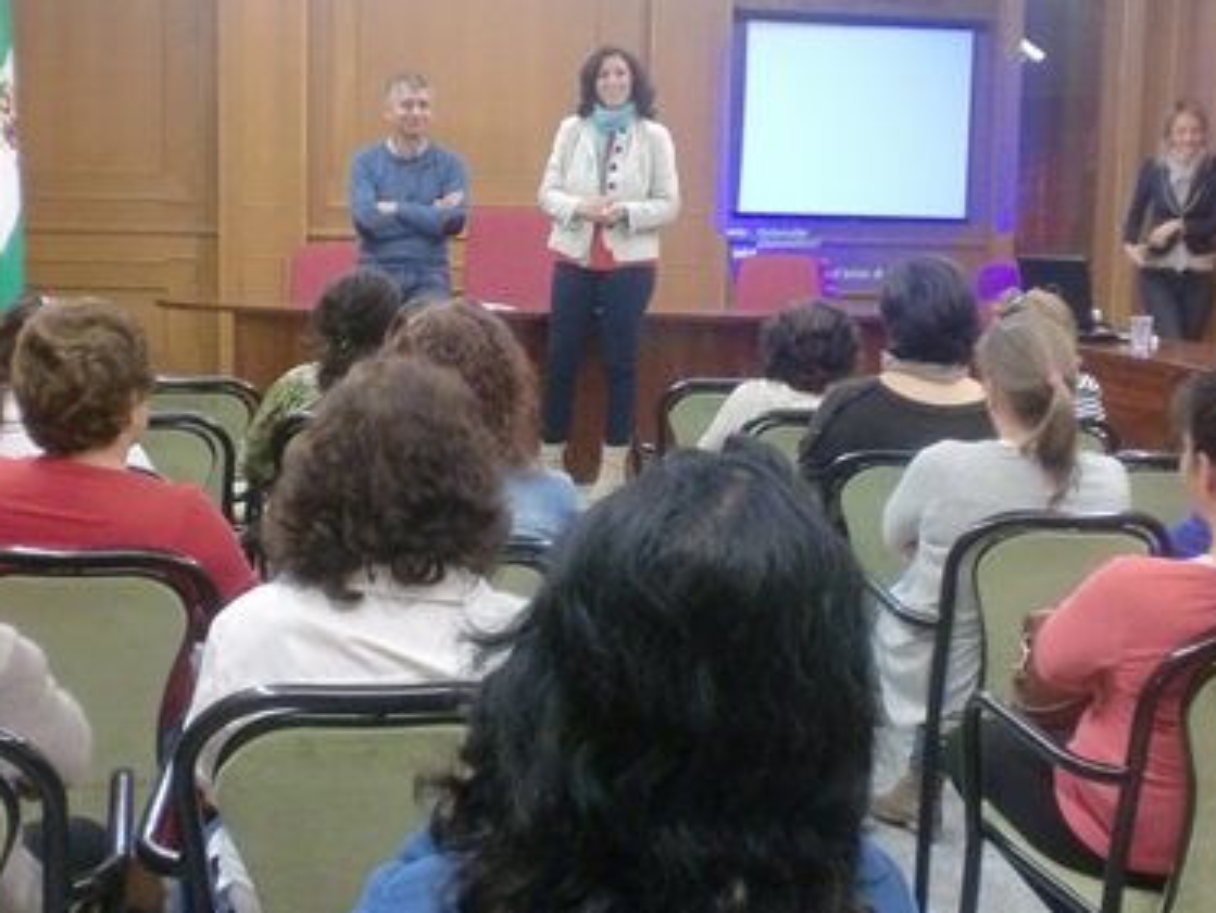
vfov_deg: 29.1
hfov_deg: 38.2
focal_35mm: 50
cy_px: 388
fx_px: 1757
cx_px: 621
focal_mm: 6.3
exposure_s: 1/50
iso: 400
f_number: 3.1
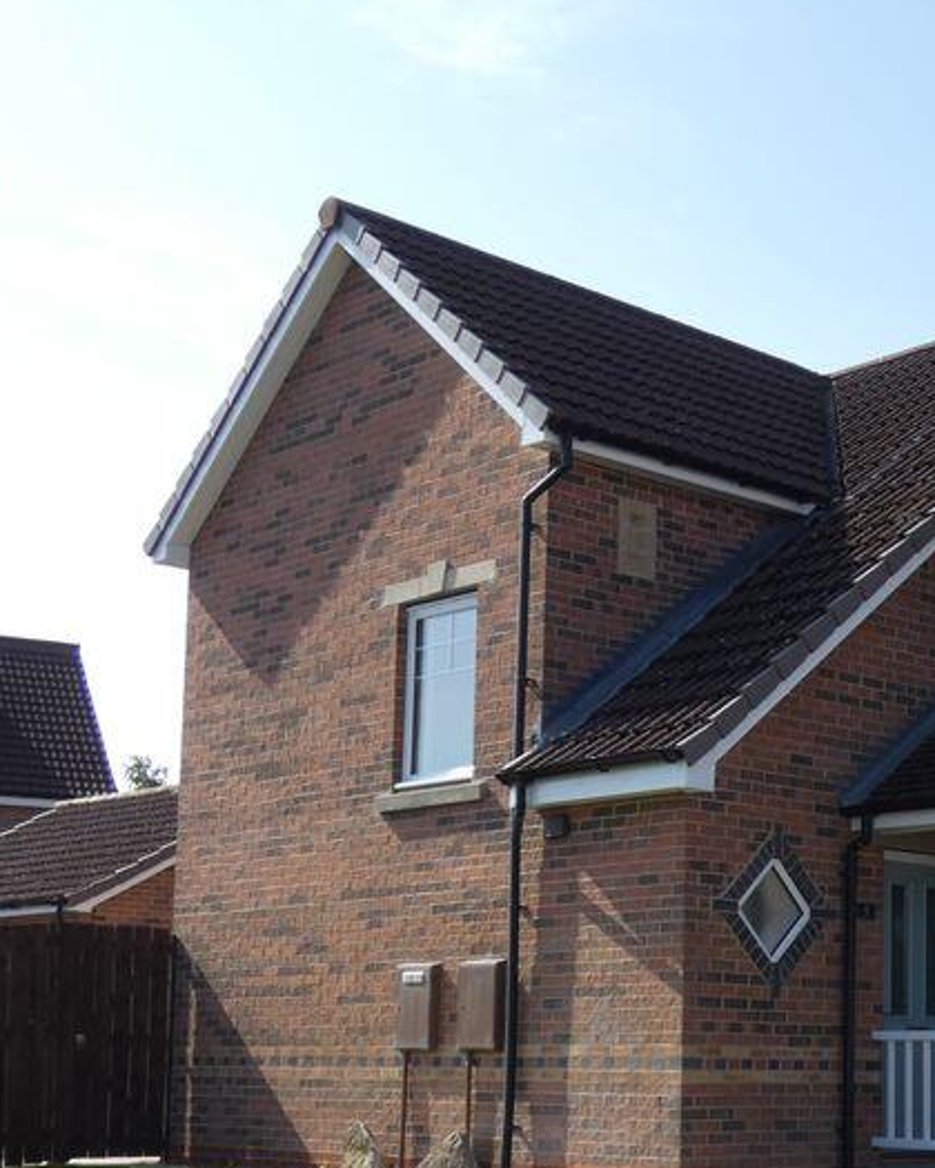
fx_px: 2041
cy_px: 825
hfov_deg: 25.1
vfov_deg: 31.6
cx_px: 813
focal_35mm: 59
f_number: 3.3
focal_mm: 5.5
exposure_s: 1/800
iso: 80
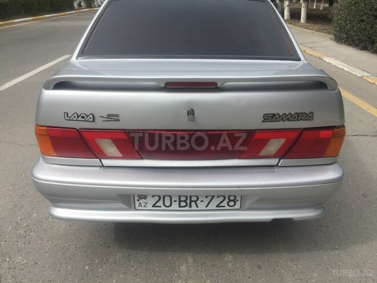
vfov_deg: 48.2
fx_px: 316
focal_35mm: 29
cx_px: 188
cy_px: 142
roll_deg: +0.8
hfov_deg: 61.7
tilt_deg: -24.2
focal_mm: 4.15
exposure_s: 1/1522
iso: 32
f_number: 2.2
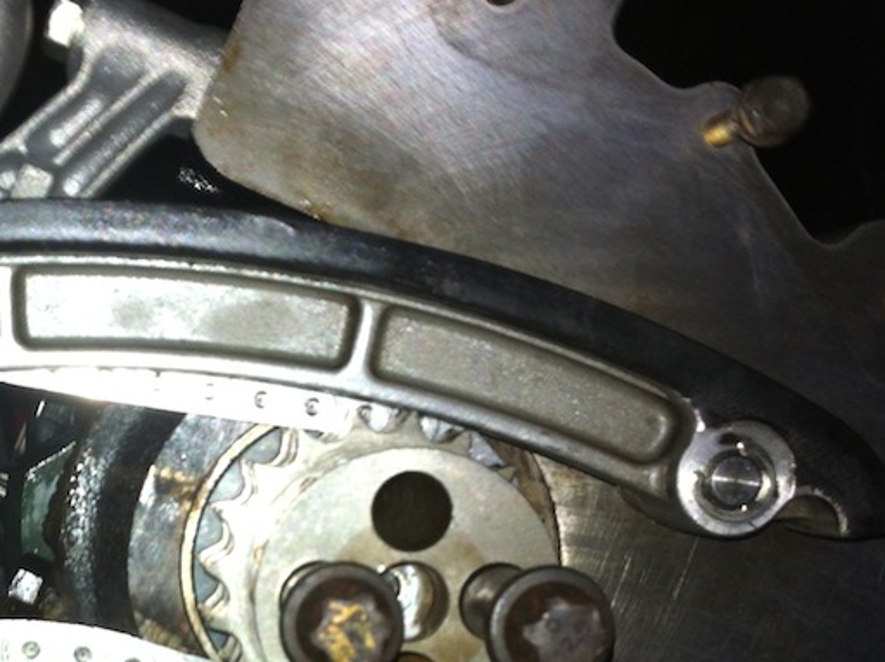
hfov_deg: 27.0
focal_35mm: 70
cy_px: 611
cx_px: 121
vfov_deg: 20.5
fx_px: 1788
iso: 80
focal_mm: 3.85
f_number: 2.8
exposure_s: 1/17
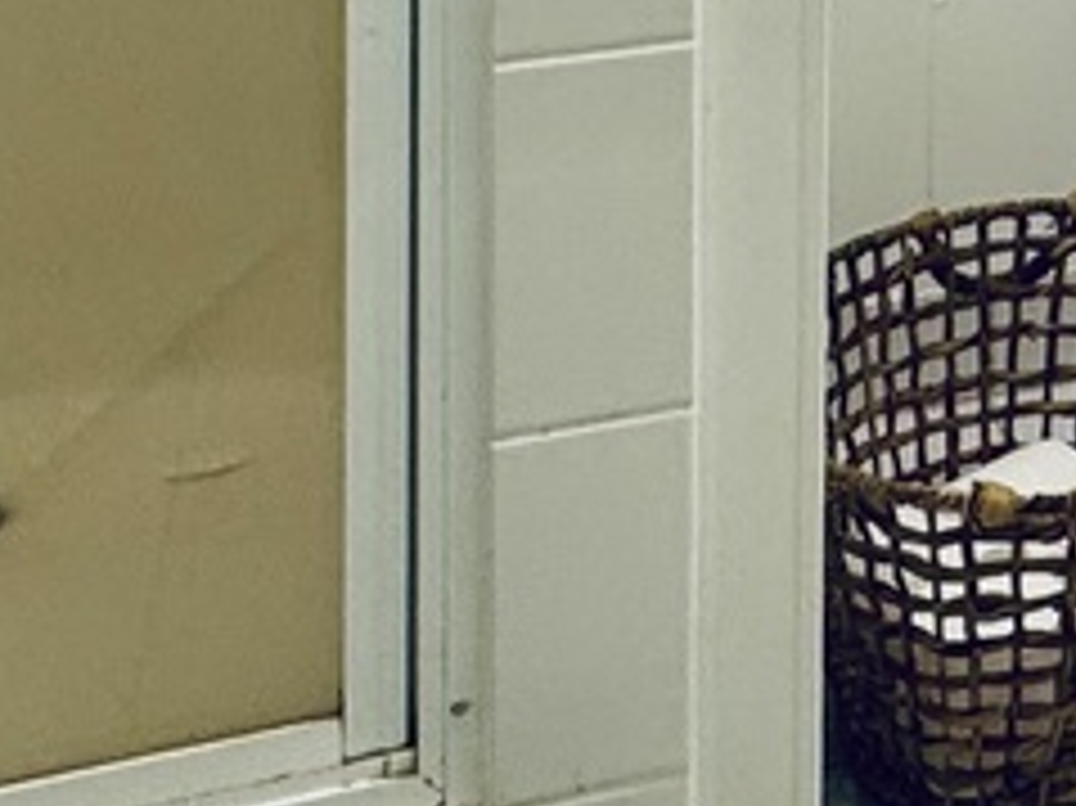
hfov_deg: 18.4
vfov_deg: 14.2
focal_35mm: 88
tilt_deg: -3.0
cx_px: 1819
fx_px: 2734
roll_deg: -0.5
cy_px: -777
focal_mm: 2.22
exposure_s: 1/100
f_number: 2.2
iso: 50
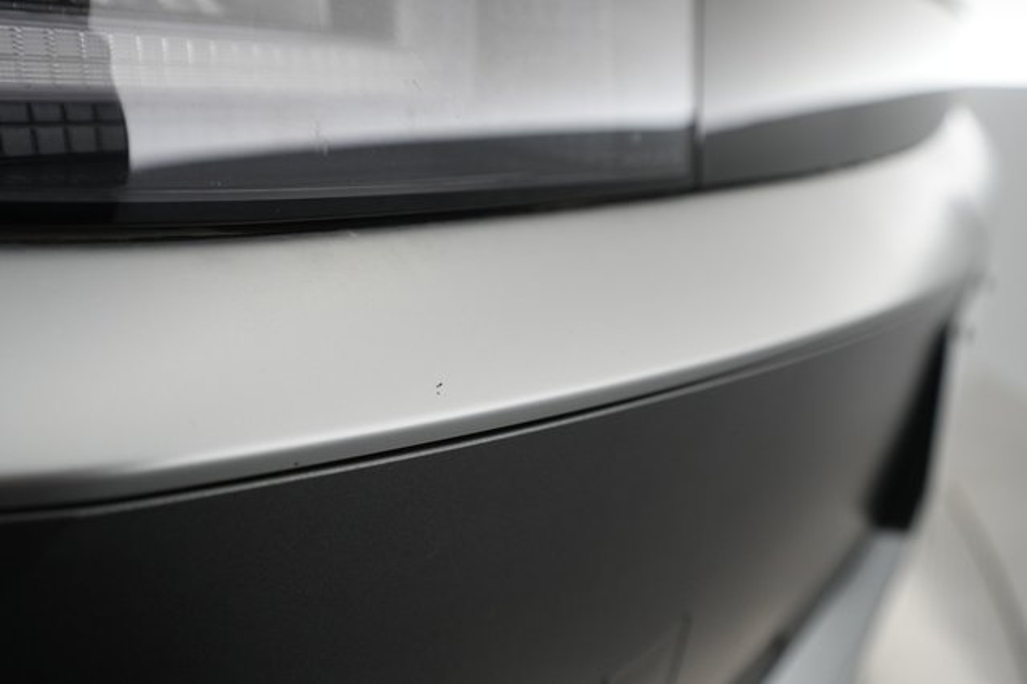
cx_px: 514
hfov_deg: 65.5
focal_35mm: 28
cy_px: 342
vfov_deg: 46.4
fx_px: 798
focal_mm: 28
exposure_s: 1/100
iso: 2000
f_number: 4.5
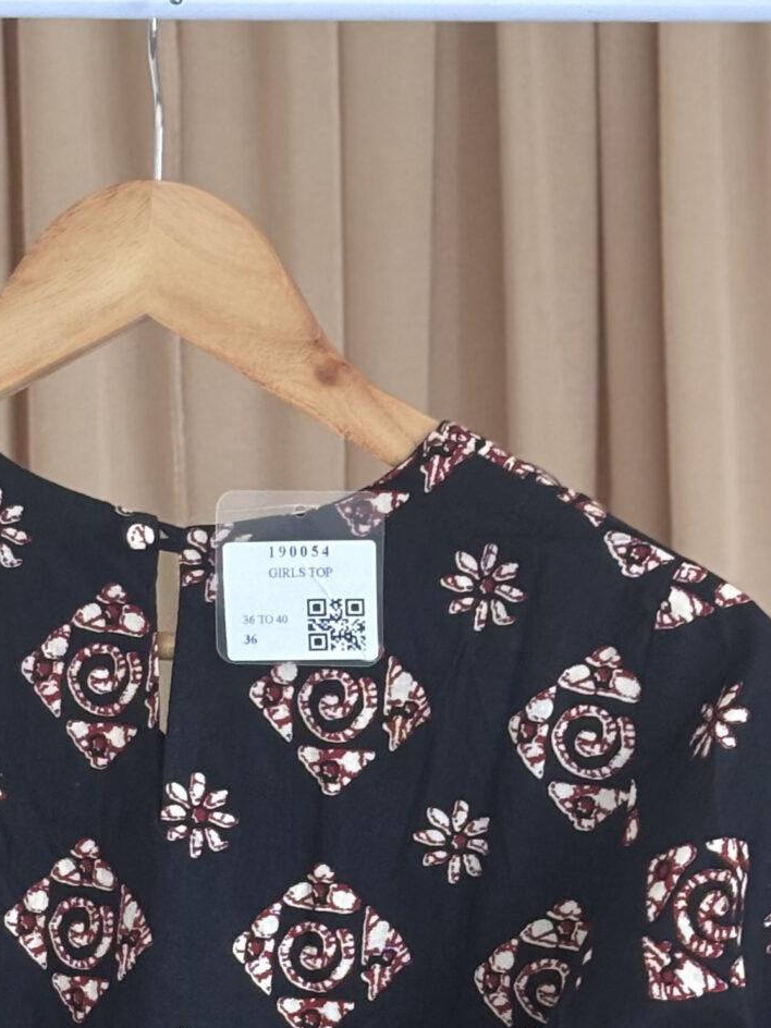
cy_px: 922
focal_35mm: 141
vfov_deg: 13.9
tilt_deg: -7.1
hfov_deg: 10.5
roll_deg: -0.5
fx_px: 4187
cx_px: 319
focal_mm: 5.96
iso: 160
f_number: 1.6
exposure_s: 1/44
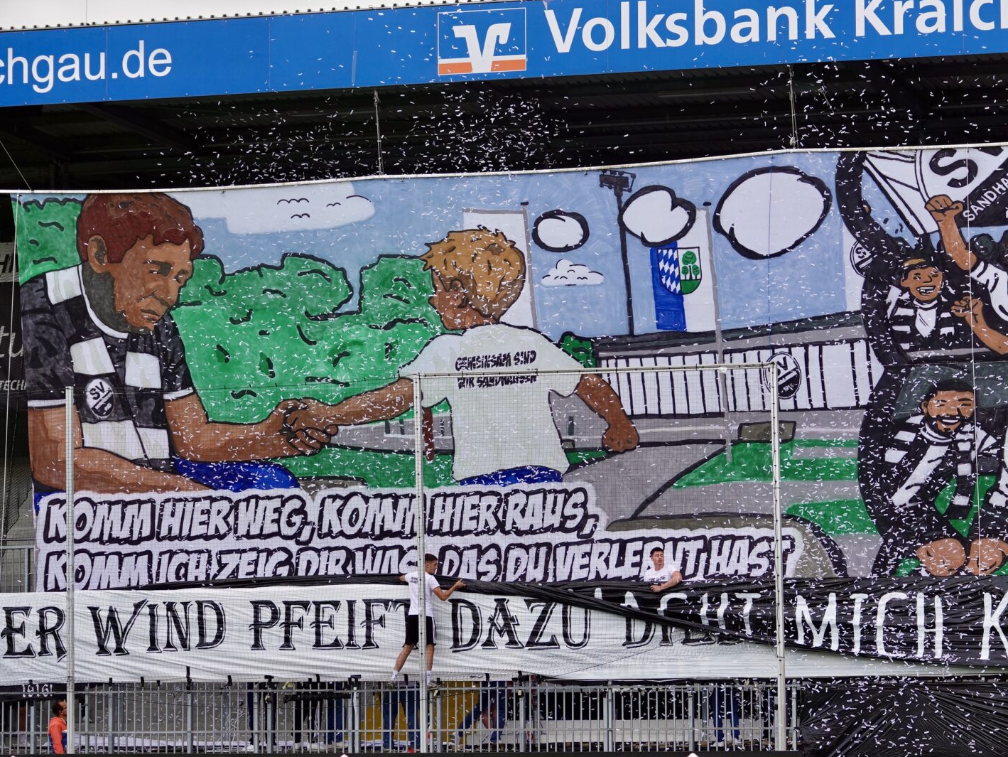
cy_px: 378
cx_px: 561
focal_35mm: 142
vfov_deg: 10.5
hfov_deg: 13.9
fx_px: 4136
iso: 100
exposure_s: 1/160
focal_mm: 47.94
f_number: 4
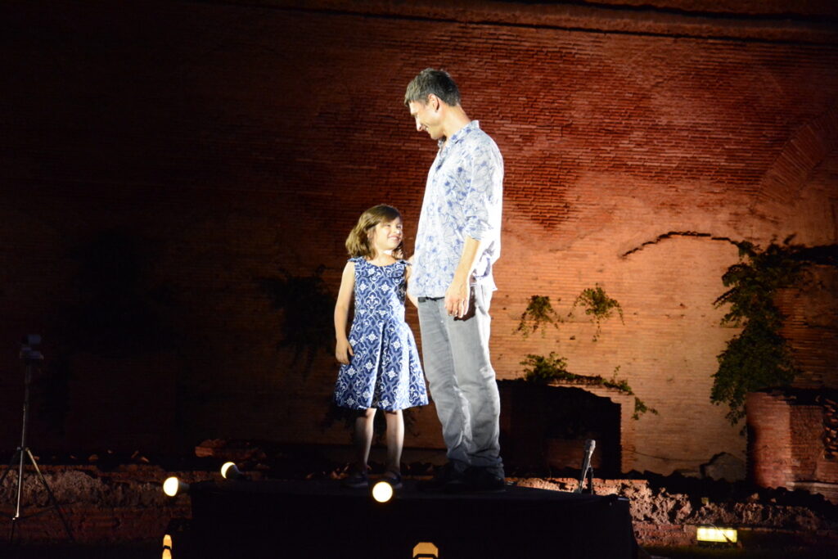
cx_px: 419
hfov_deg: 19.5
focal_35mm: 105
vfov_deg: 13.0
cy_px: 280
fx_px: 2444
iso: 6400
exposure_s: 1/320
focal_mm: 70
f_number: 5.3
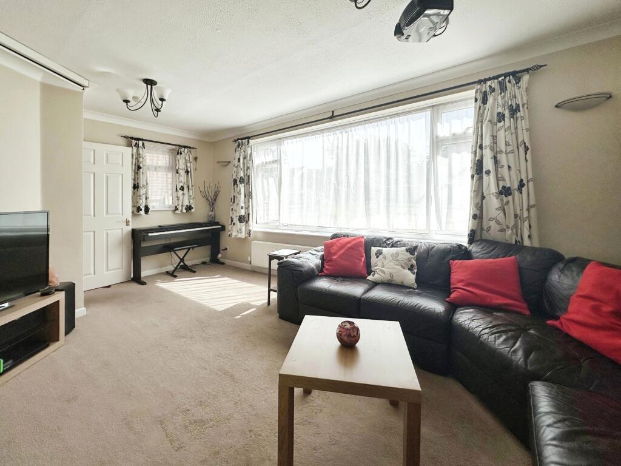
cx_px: 310
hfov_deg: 102.1
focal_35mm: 14
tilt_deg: -3.8
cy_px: 233
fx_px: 251
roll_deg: +1.1
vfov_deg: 85.7
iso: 40
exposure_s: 1/1233
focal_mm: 2.22
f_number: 2.2
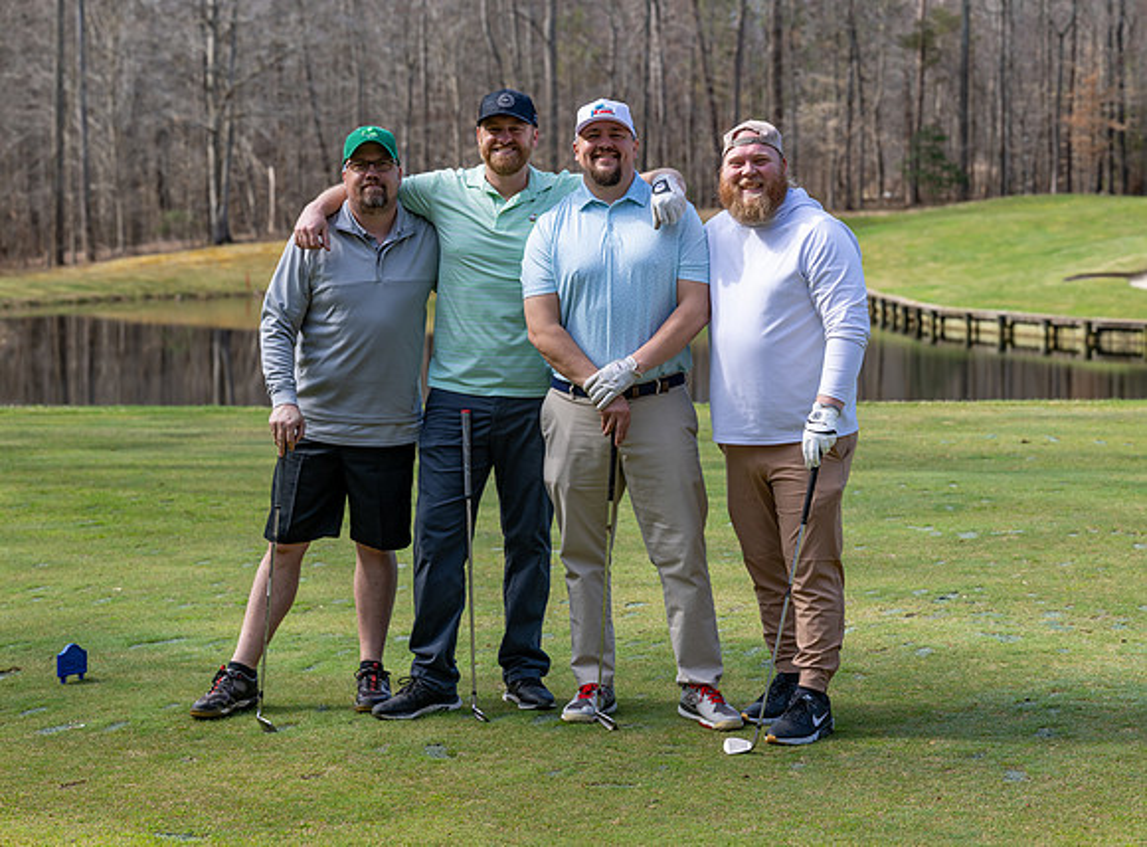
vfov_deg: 15.1
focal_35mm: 97
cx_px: 586
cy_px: 424
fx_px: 3183
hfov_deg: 20.4
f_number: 5
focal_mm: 90
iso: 160
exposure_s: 1/500
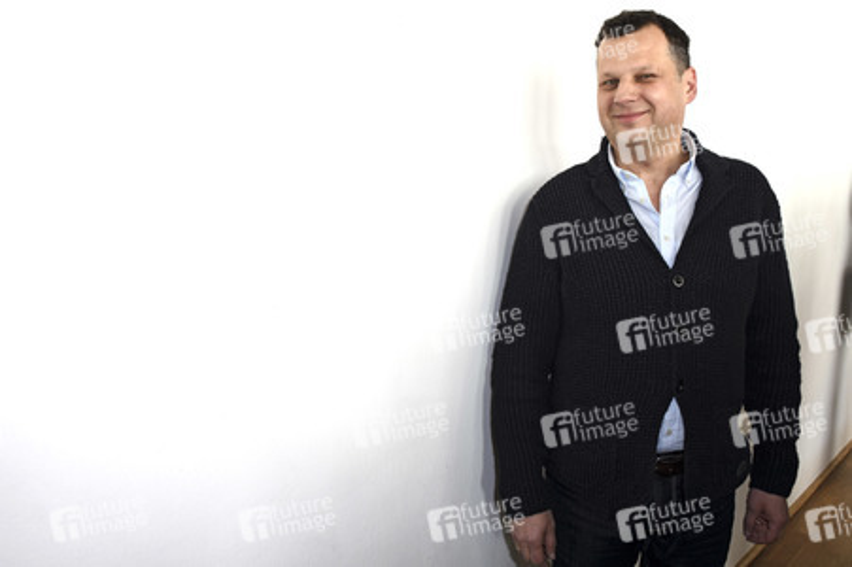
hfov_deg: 55.1
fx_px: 816
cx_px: 426
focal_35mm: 34
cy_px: 284
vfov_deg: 38.3
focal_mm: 23
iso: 320
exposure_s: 1/125
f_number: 4.5
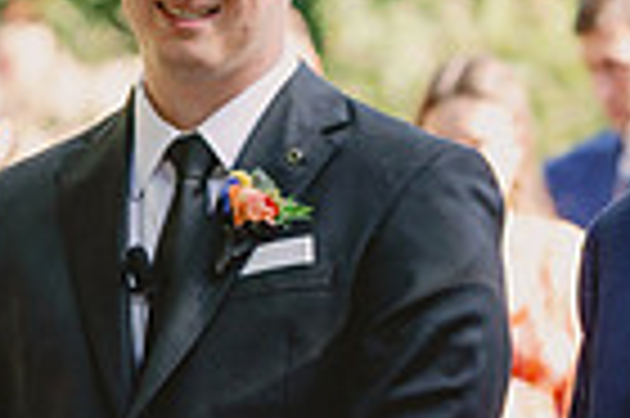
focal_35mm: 410
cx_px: 846
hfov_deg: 5.0
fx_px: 7167
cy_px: 411
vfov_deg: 3.3
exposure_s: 1/250
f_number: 4
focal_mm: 99
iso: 200
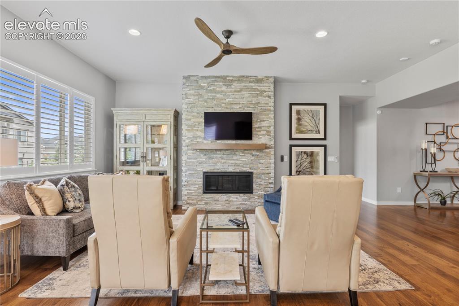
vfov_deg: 69.6
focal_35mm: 17
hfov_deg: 92.5
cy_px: 153
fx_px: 220
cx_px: 230
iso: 160
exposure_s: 1/60
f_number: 8
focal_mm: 11.5
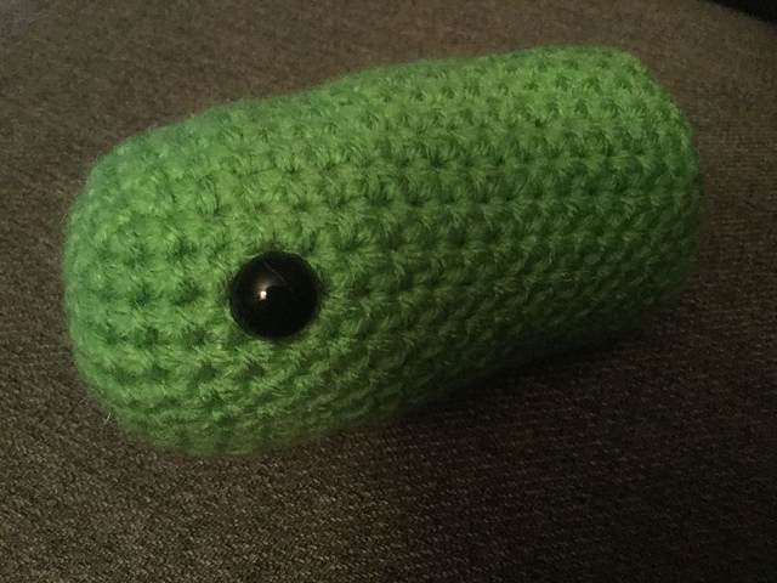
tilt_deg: -51.6
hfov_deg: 58.4
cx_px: 388
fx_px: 696
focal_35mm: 31
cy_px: 292
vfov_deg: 45.4
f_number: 2.4
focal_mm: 3.3
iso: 800
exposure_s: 1/15
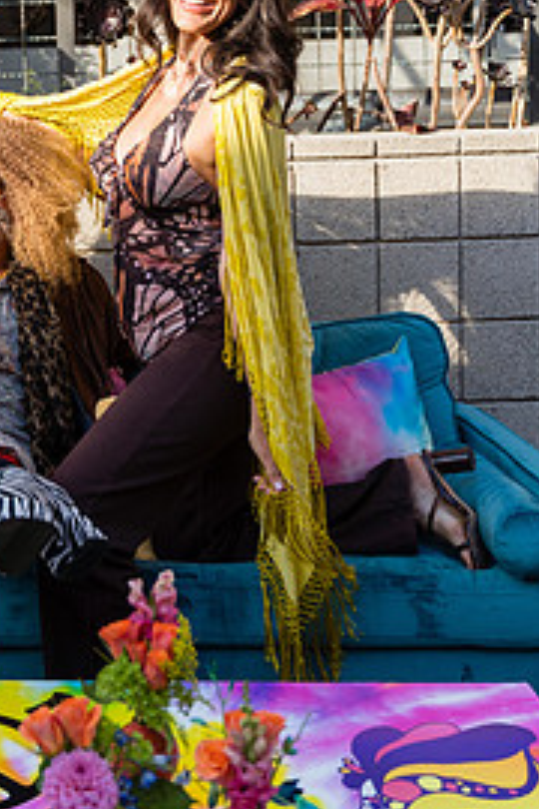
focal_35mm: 60
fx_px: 1347
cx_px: 96
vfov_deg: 32.7
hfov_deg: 22.3
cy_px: 189
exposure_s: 1/640
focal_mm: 36
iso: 100
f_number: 2.8
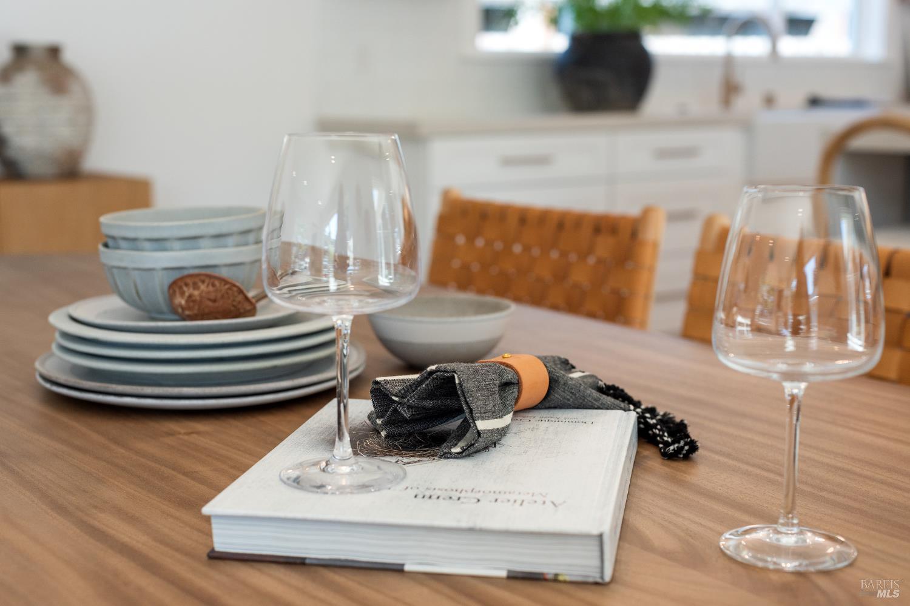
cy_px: 303
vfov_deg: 27.0
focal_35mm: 50
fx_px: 1263
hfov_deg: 39.6
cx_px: 455
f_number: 5
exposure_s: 1/400
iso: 320
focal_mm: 50
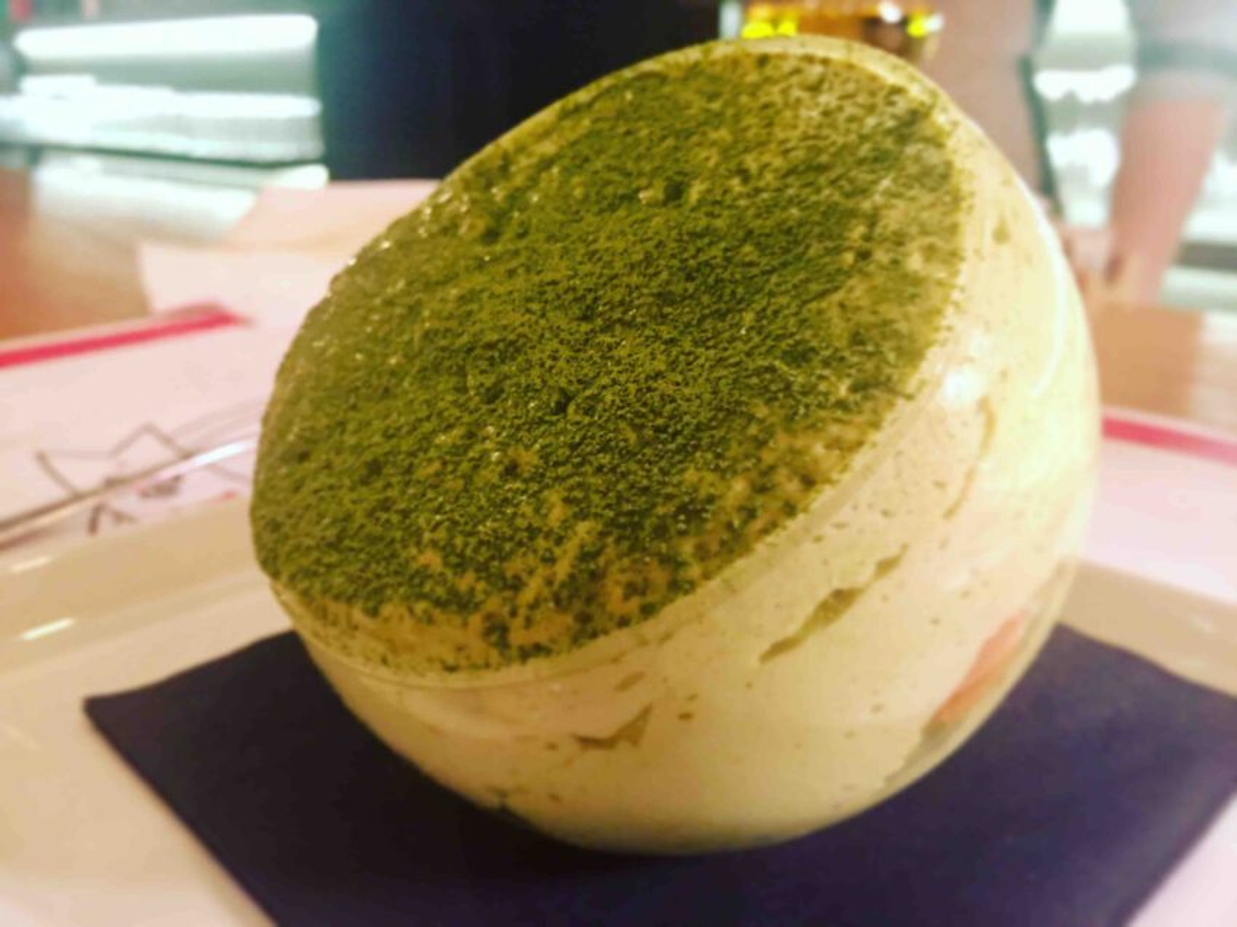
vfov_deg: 48.2
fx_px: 1036
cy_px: 464
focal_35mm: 29
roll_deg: +0.5
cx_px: 618
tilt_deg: -19.2
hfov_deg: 61.7
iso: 640
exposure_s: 1/17
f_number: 2.2
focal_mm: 4.15
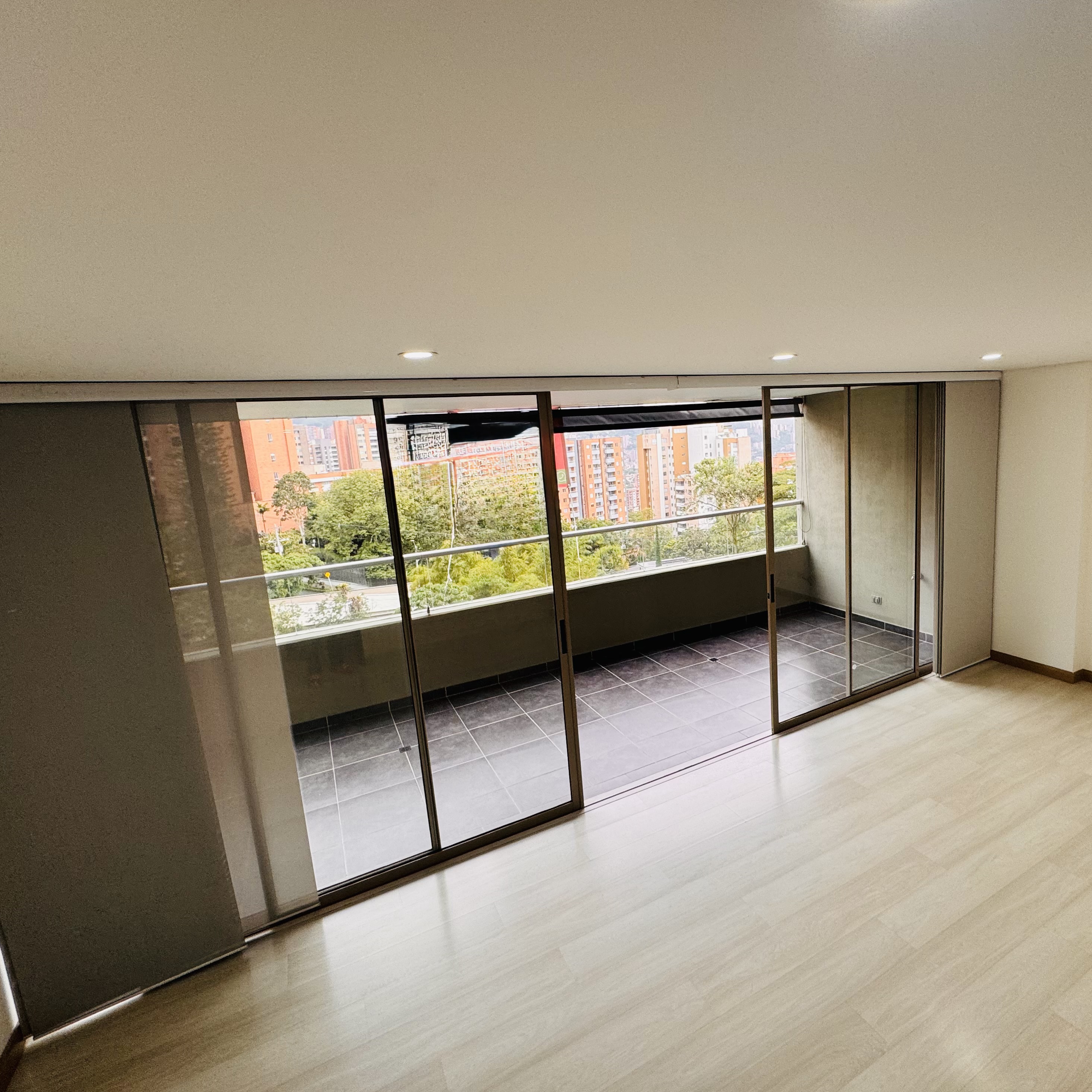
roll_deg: +5.2
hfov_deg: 83.3
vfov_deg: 84.0
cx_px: 631
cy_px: 536
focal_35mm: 17
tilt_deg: -8.3
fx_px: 607
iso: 100
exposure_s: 1/120
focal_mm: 2.22
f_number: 2.2
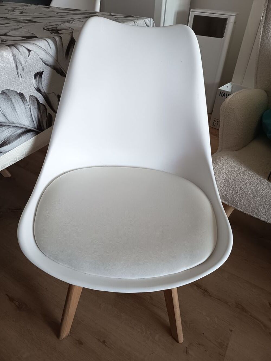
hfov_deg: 56.8
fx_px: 250
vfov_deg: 71.6
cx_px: 136
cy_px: 180
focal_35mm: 24
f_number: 1.7
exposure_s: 1/50
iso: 435
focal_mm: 5.27
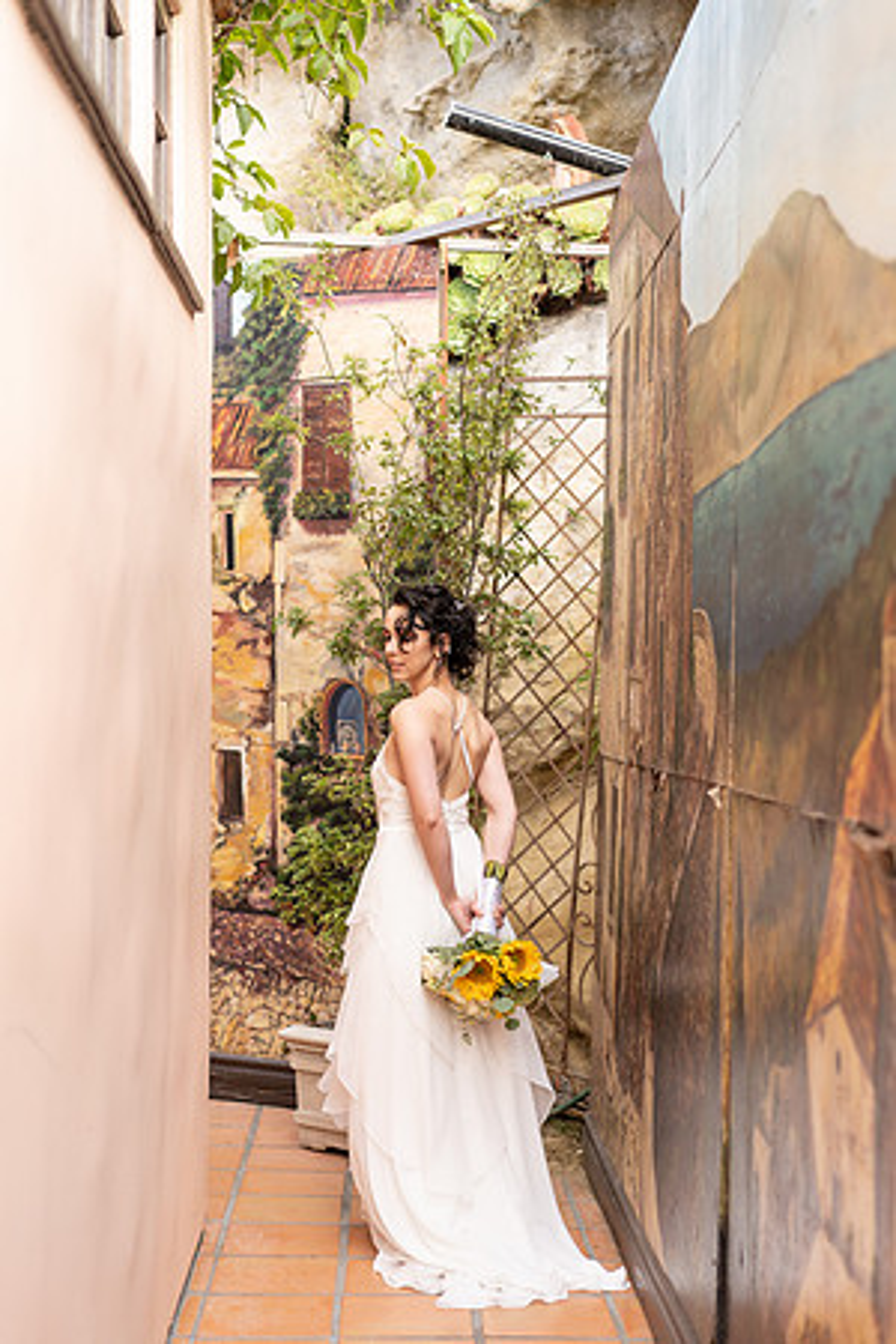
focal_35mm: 55
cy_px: 672
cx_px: 448
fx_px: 2053
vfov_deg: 36.2
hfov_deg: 24.6
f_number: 2.5
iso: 320
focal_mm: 55
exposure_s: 1/500
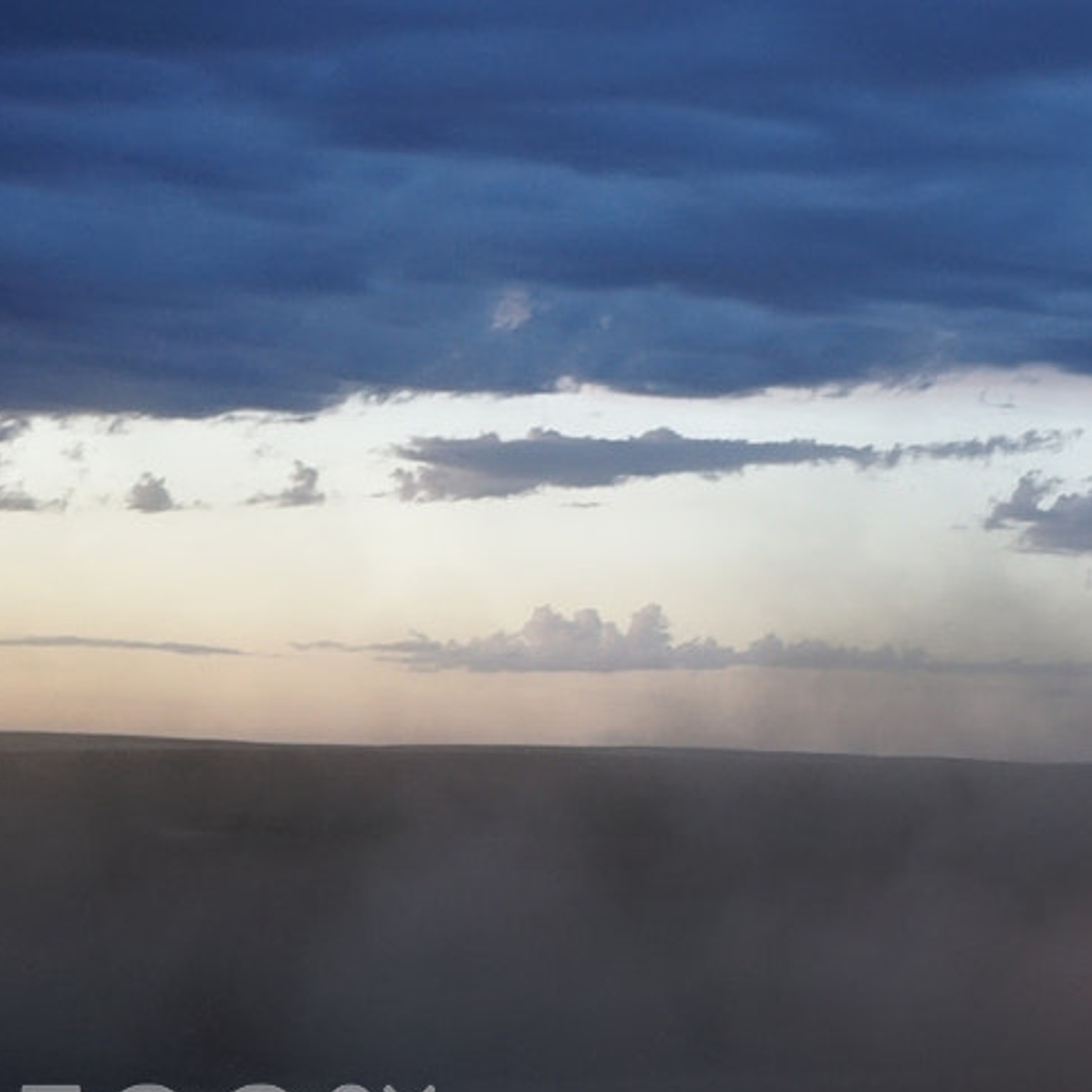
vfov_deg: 18.2
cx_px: 1673
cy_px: 235
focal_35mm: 95
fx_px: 3391
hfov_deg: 16.5
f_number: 4
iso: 800
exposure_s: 1/15
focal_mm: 34
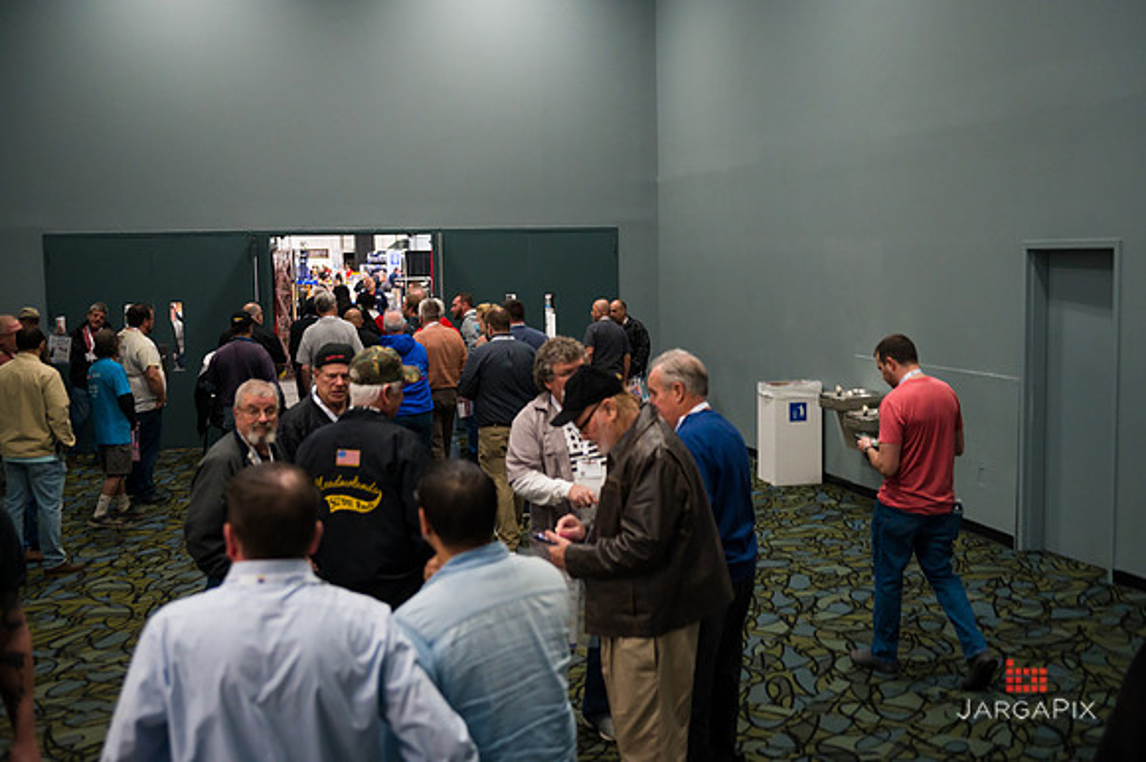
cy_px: 381
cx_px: 573
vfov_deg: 33.4
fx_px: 1273
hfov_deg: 48.5
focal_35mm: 40
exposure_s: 1/200
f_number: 3.2
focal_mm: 40
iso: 3200
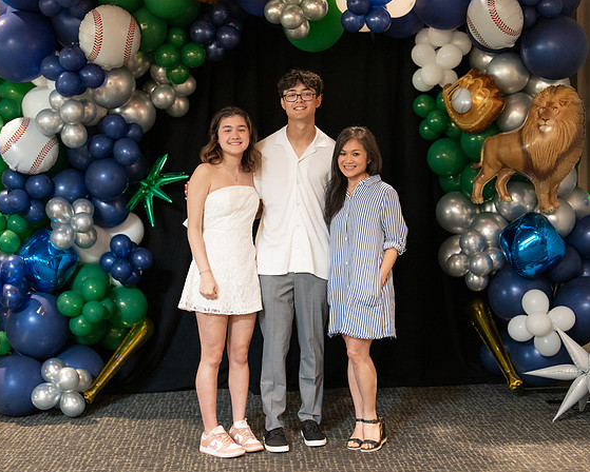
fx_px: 1048
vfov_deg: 25.4
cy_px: 248
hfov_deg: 31.4
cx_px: 290
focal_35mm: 60
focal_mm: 50
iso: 1600
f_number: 1.2
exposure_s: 1/320
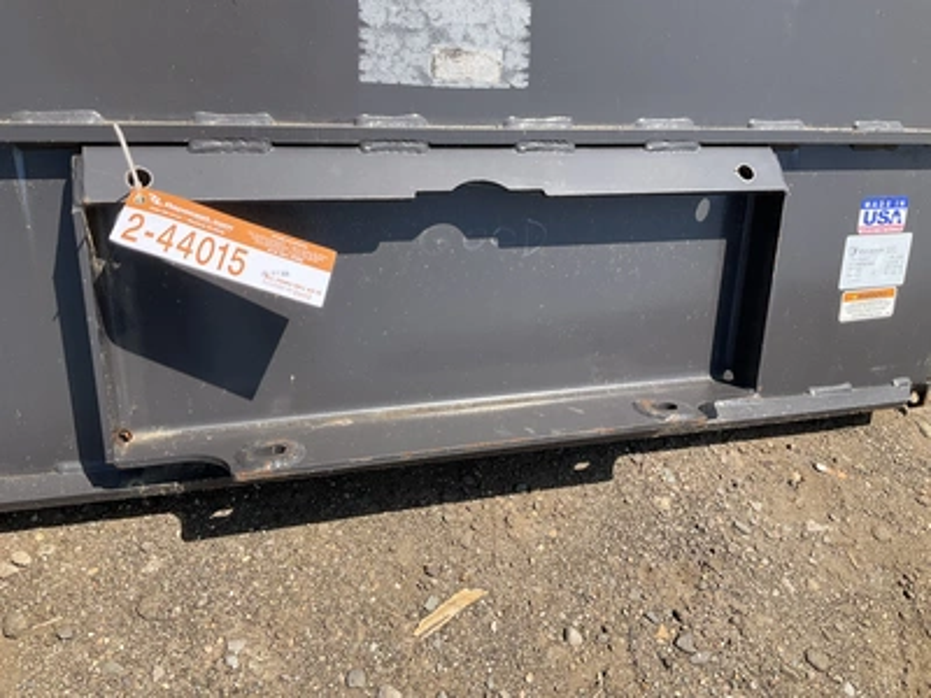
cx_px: 466
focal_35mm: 29
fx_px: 780
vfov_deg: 48.2
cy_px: 349
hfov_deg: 61.7
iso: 25
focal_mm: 3
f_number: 1.8
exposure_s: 1/1121
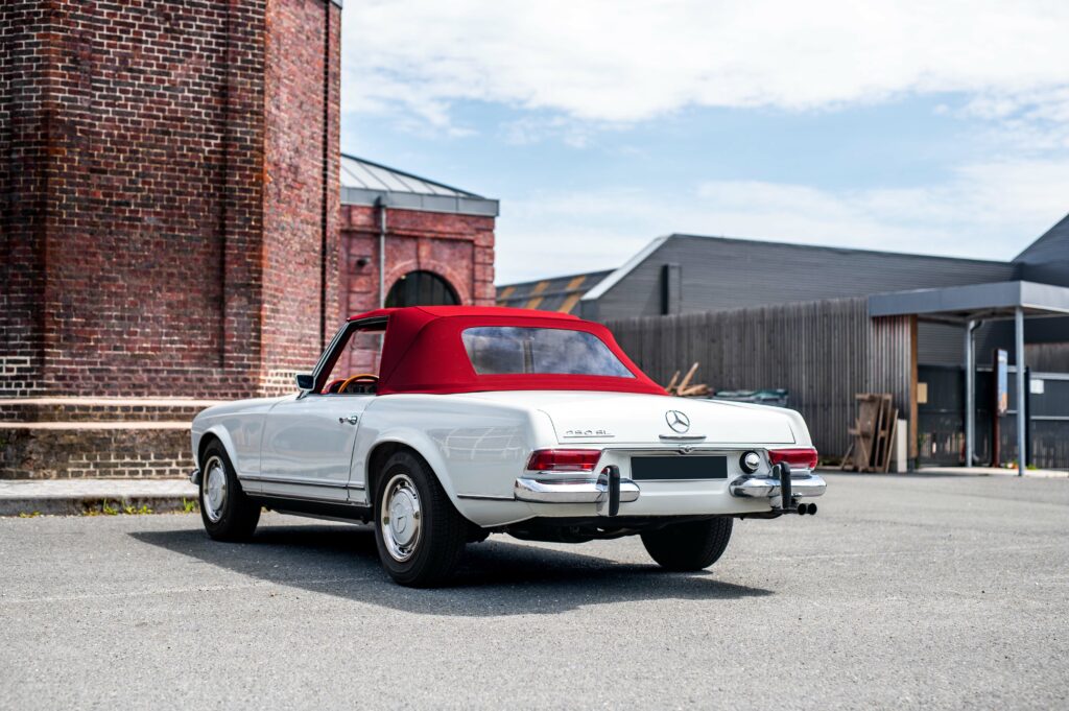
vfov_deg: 26.9
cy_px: 356
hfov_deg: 39.6
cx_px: 534
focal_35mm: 50
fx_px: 1483
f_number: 3.2
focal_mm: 50
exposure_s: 1/640
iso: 100
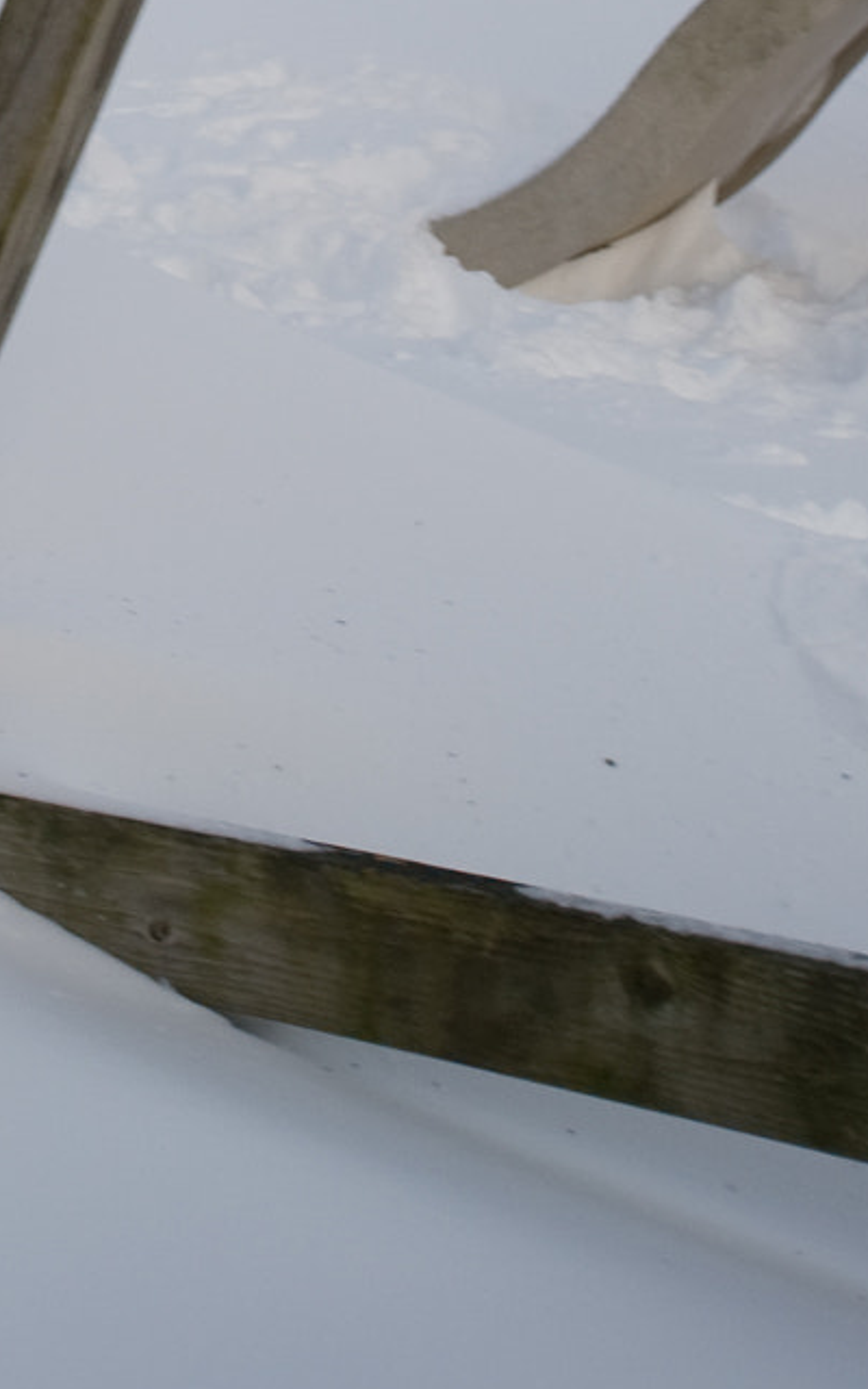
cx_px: -155
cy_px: -708
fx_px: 4315
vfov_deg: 16.6
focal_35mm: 114
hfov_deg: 11.3
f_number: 5.6
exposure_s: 1/125
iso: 400
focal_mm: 35
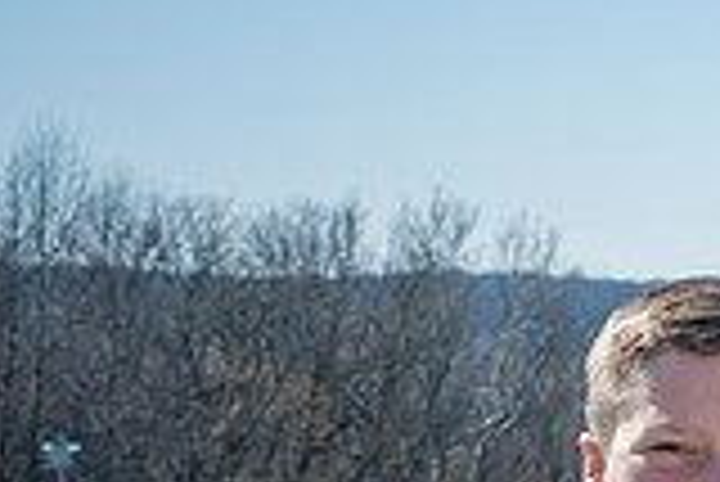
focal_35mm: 207
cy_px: 673
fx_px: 4144
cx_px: 1188
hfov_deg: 9.6
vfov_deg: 6.6
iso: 400
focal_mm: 57
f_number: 13
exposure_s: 1/320
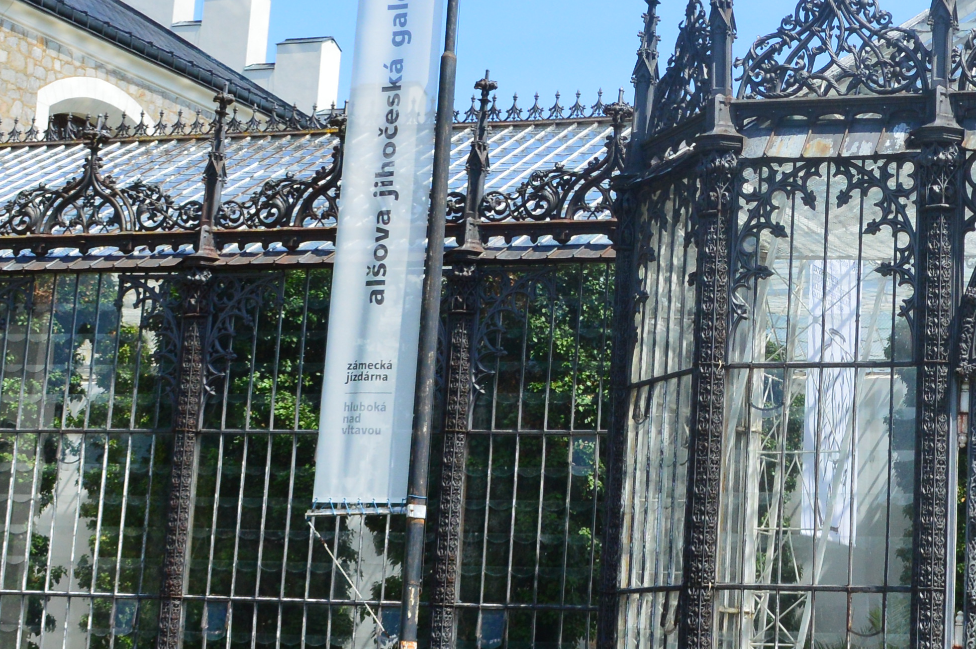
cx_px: 864
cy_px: 117
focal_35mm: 92
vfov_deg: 14.7
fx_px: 2492
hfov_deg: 21.7
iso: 400
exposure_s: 1/500
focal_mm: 20
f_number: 11
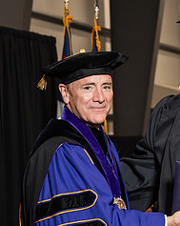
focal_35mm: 161
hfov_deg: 9.5
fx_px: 1074
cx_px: 155
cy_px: 144
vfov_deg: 12.0
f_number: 5.6
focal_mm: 70
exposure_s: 1/125
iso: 1600
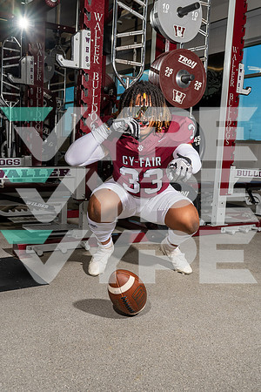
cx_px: 130
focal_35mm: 36
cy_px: 196
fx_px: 391
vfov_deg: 53.1
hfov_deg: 36.9
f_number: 5.6
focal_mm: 36
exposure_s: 1/250
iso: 200
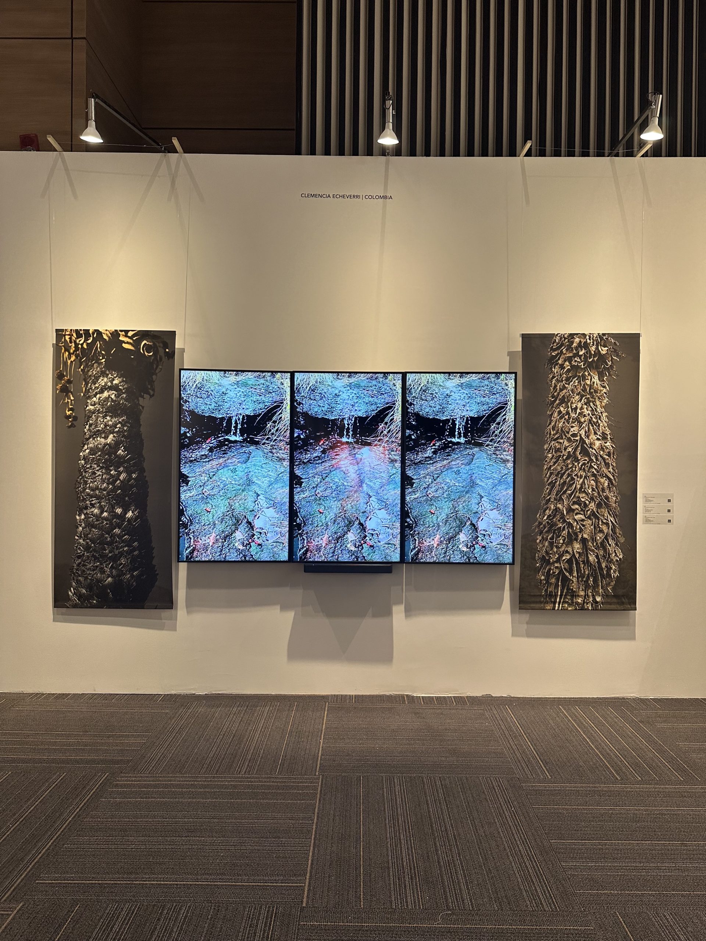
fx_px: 653
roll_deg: -0.9
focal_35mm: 24
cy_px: 470
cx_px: 353
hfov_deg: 56.8
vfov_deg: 71.6
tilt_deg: -0.8
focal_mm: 6.86
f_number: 1.78
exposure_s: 1/120
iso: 200
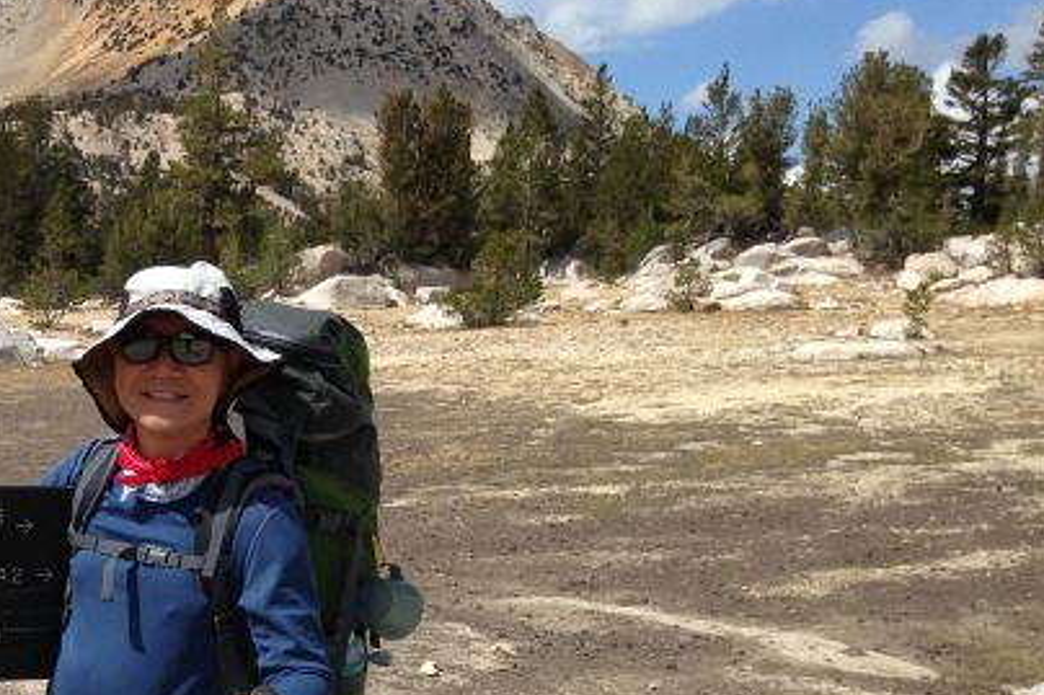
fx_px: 1971
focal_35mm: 68
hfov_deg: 28.0
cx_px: 18
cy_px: 633
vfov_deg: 19.6
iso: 50
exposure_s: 1/1748
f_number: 2.4
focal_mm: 4.12
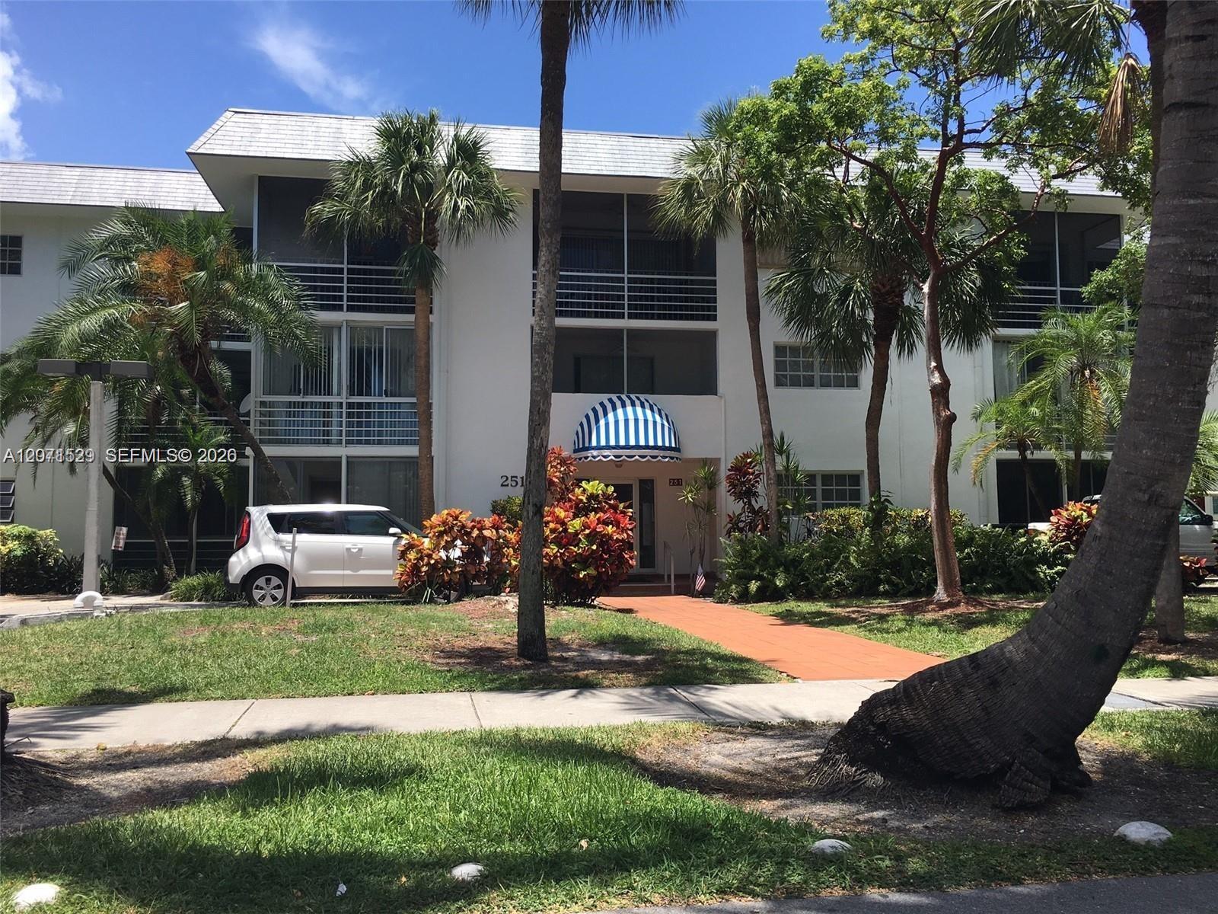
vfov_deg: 48.2
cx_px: 609
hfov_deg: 61.7
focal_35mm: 29
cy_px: 457
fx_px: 1020
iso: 25
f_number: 2.2
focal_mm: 4.15
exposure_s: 1/1068
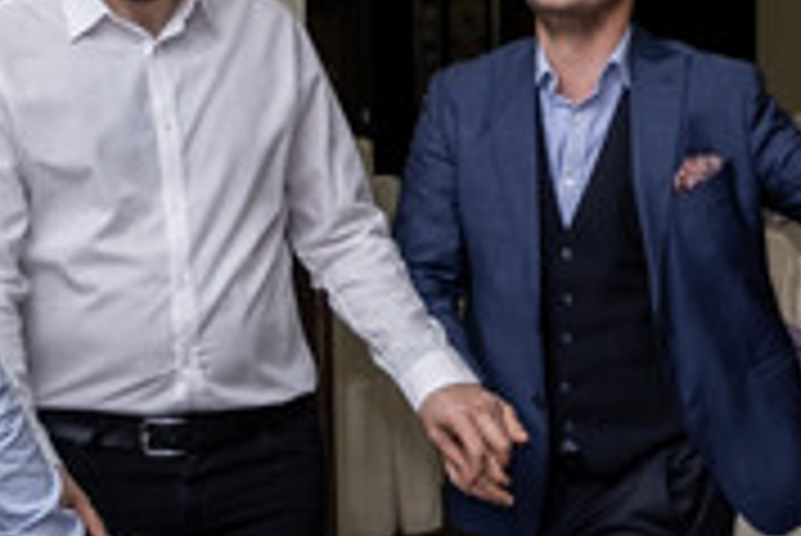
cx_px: 1148
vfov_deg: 9.5
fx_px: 3207
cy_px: 336
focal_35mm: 144
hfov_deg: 13.5
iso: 1000
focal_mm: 26.6
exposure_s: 1/160
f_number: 2.8
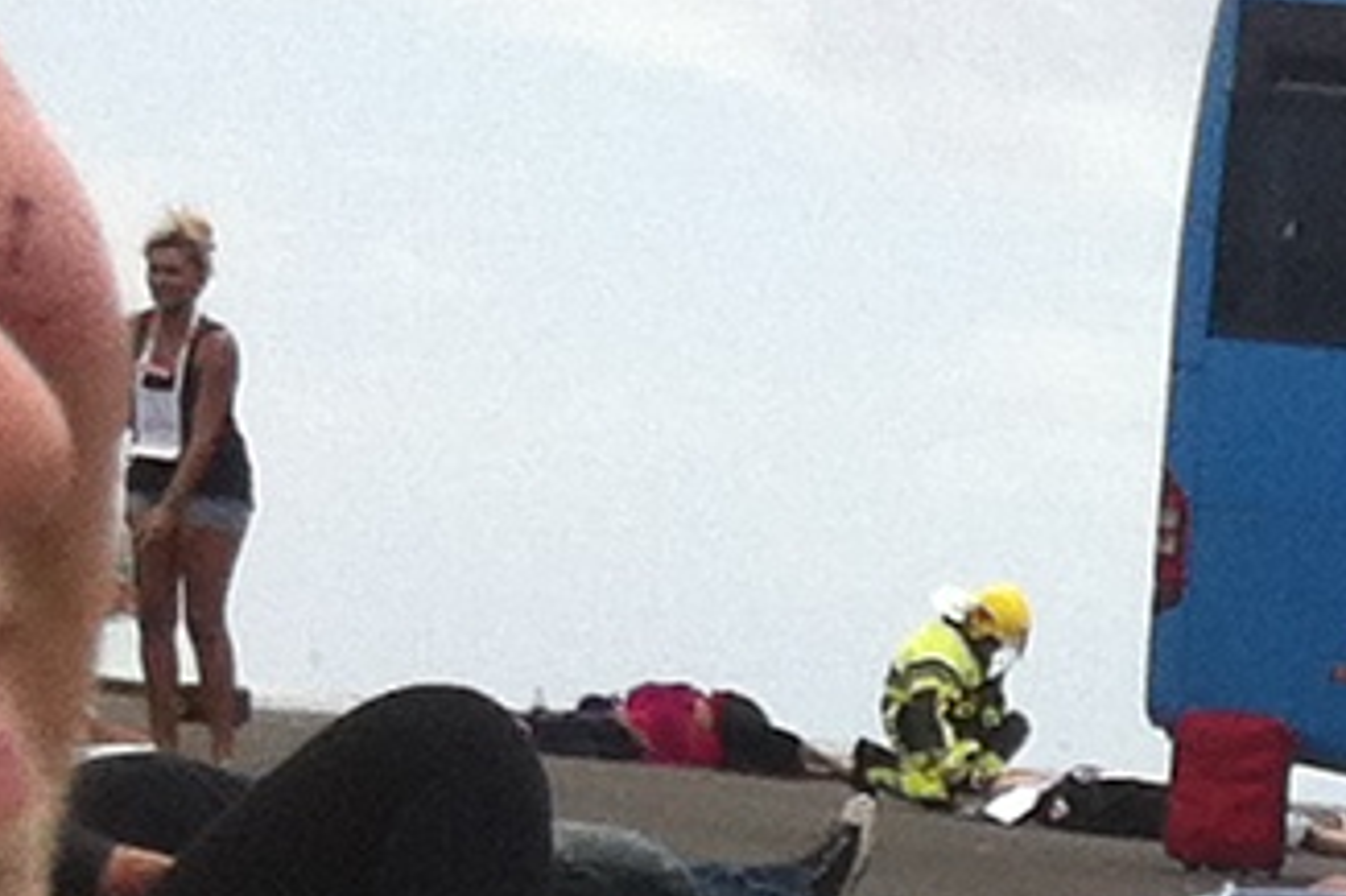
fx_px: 10799
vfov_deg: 4.6
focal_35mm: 289
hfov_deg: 6.5
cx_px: 4174
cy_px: 2040
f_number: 2.8
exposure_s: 1/1312
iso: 80
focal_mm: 3.85
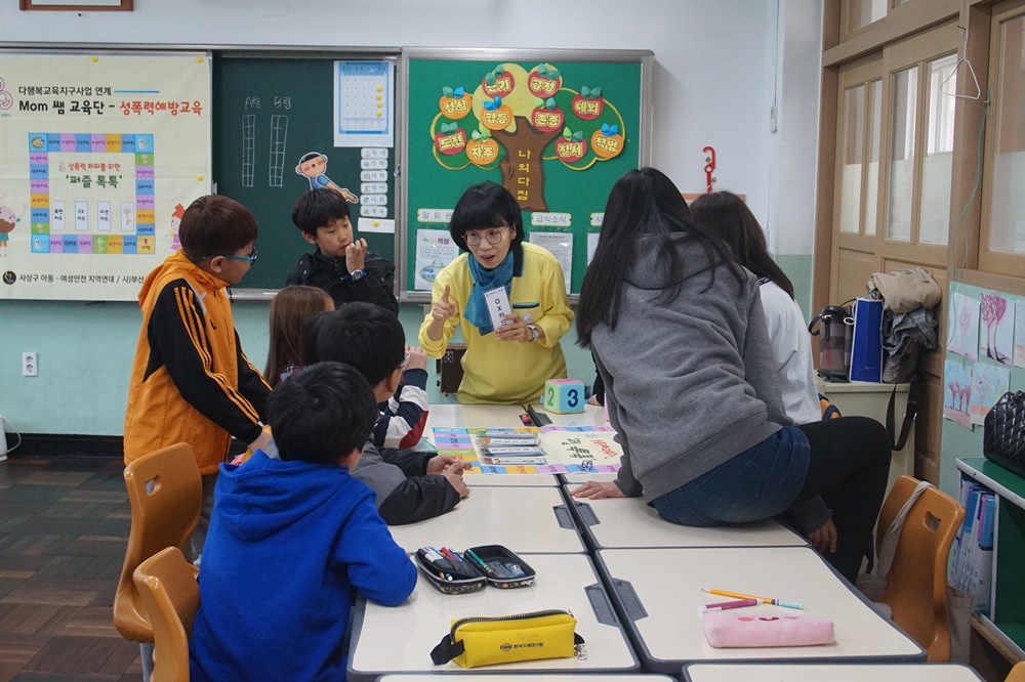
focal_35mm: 46
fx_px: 1323
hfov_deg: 42.3
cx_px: 512
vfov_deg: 28.9
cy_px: 341
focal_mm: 31
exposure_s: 1/100
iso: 1600
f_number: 6.3
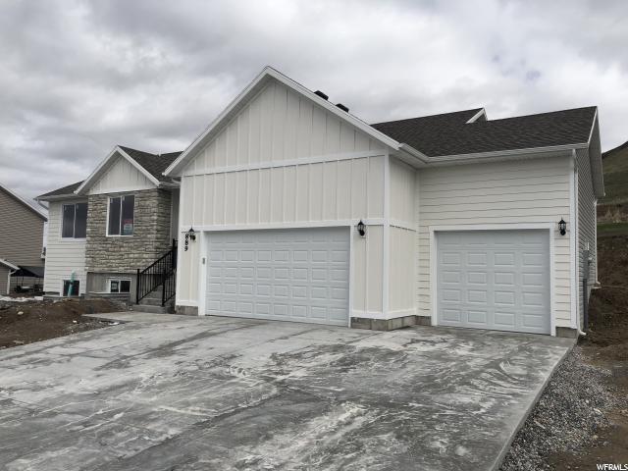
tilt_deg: +3.6
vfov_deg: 49.7
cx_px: 314
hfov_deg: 63.4
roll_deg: -1.1
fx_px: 508
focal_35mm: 28
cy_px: 236
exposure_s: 1/4367
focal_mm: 4
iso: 20
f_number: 1.8
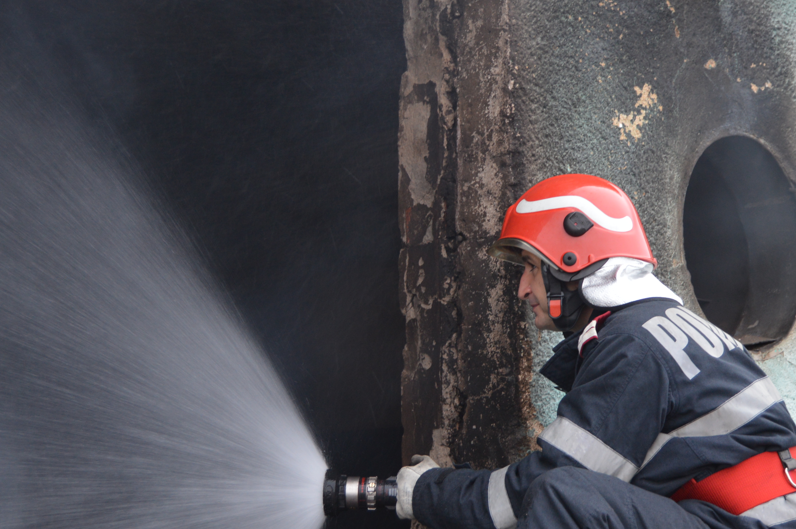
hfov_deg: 30.1
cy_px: 313
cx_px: 435
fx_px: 1480
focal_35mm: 67
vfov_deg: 20.3
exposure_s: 1/60
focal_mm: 32
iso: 450
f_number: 4.5
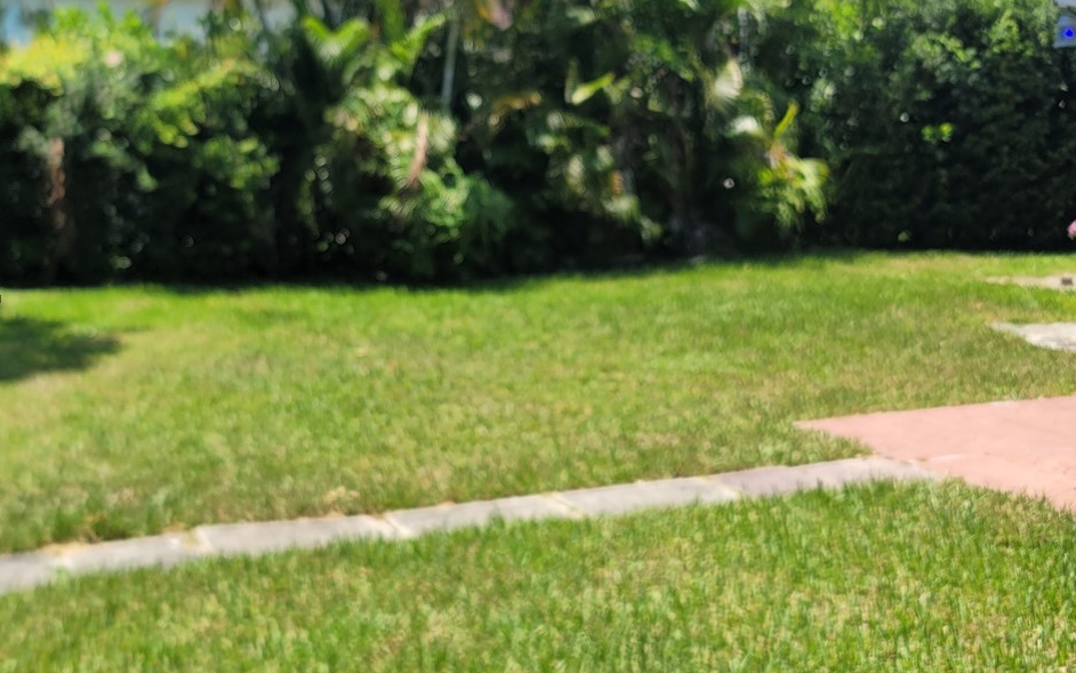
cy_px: 299
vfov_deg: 28.6
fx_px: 1320
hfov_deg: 44.0
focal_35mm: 45
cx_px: 403
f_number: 1.8
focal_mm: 7
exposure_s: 1/631
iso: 20
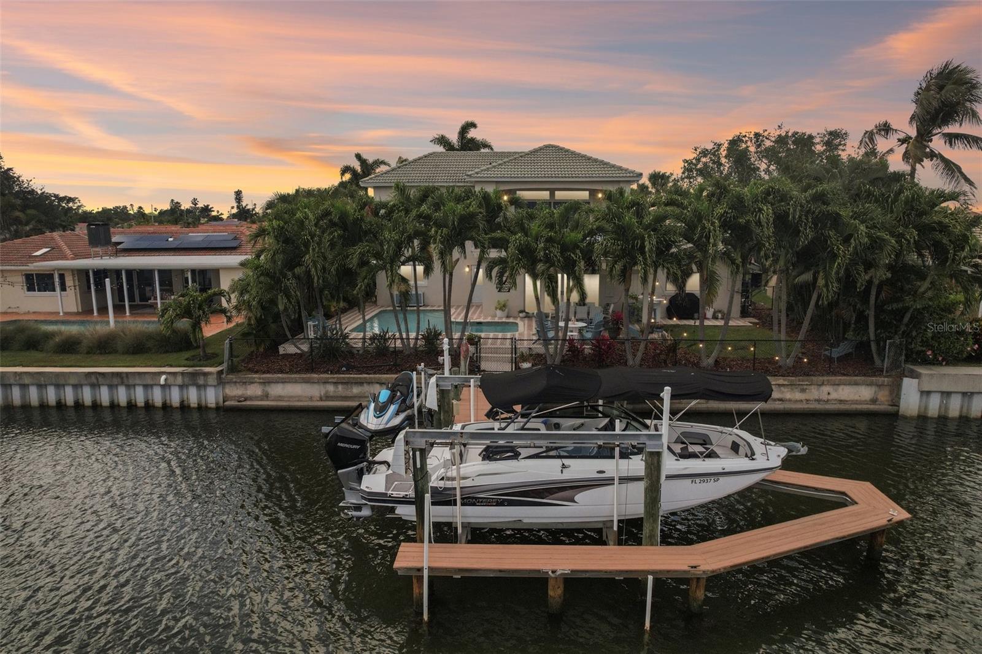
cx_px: 491
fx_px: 600
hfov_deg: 78.6
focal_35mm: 22
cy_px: 327
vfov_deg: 57.2
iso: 400
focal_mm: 8.4
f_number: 2.8
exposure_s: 1/1600
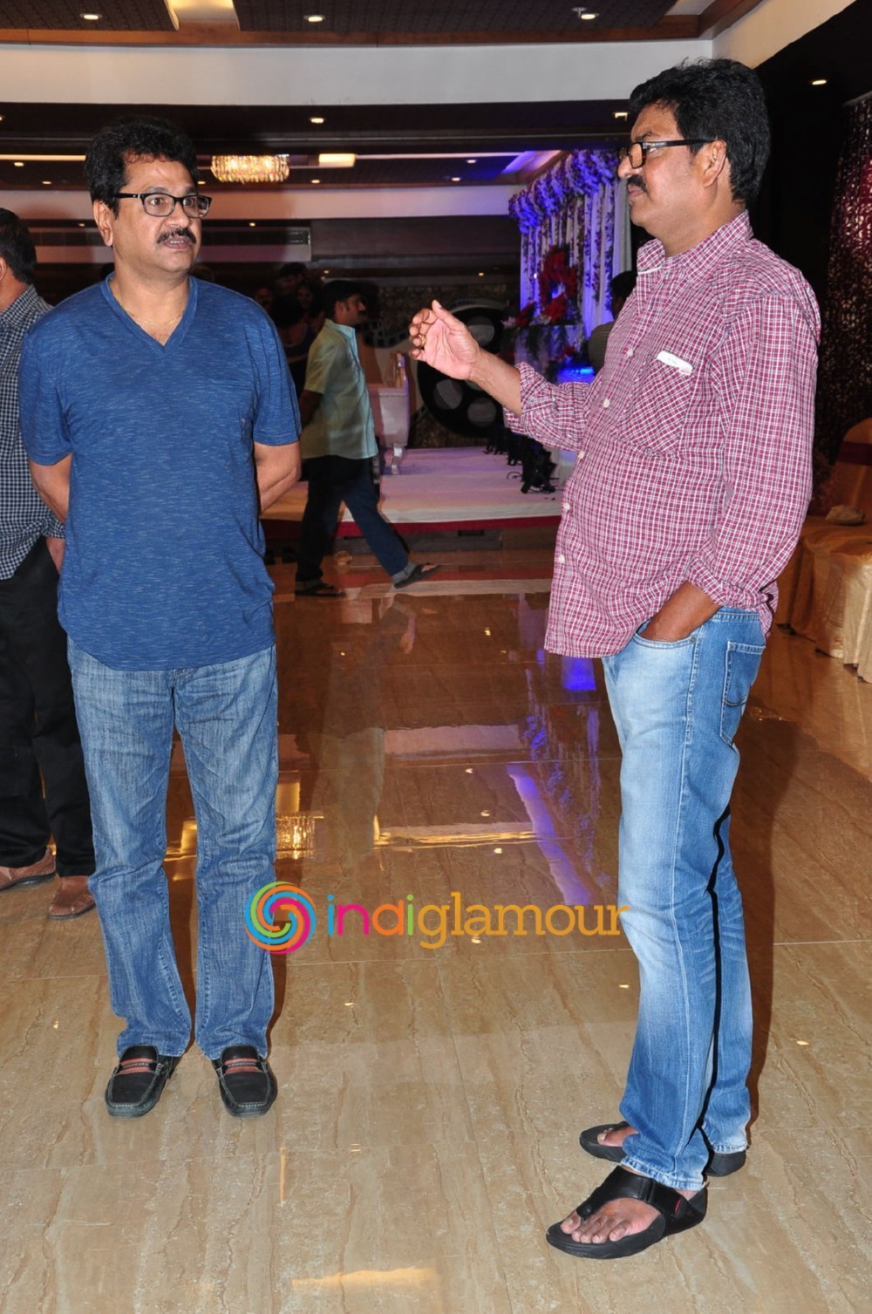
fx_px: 1859
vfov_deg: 38.9
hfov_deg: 26.4
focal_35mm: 51
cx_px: 436
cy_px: 657
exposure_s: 1/125
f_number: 9
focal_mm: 34
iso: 500
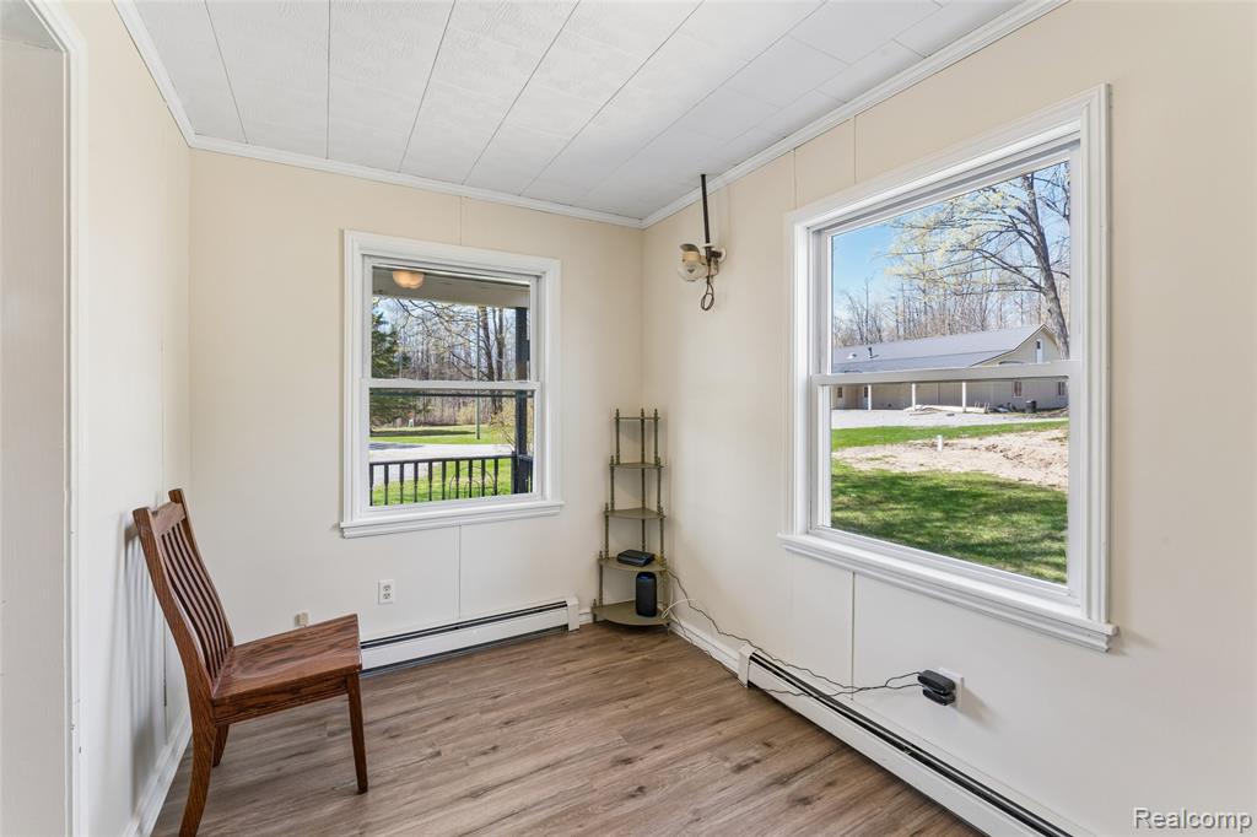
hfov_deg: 99.7
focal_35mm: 15
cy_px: 418
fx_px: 531
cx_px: 628
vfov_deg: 76.5
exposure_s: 1/15
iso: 400
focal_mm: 15.2
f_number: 13
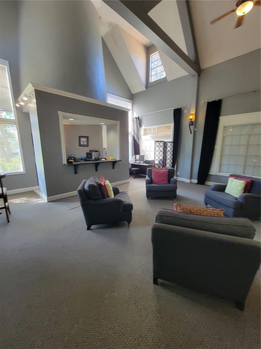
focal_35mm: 13
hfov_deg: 89.9
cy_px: 174
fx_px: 131
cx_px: 130
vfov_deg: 106.2
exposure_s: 1/60
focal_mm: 2.2
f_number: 2.2
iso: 200
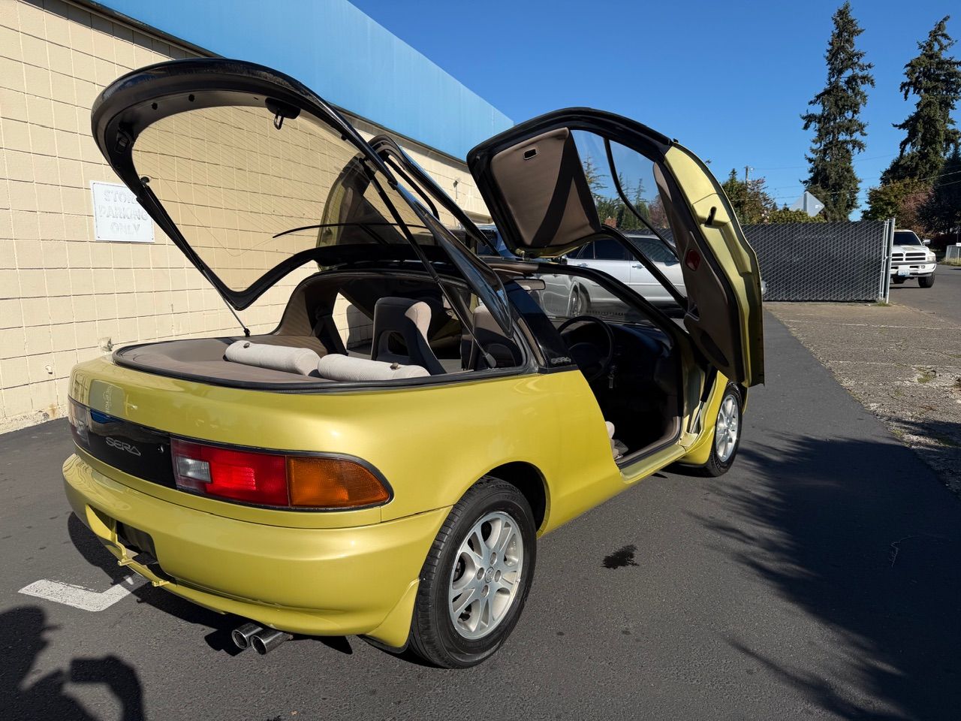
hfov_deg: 71.6
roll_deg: +0.9
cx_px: 480
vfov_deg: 56.8
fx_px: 666
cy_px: 360
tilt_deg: -8.8
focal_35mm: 24
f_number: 1.78
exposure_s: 1/5714
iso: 80
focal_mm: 6.76
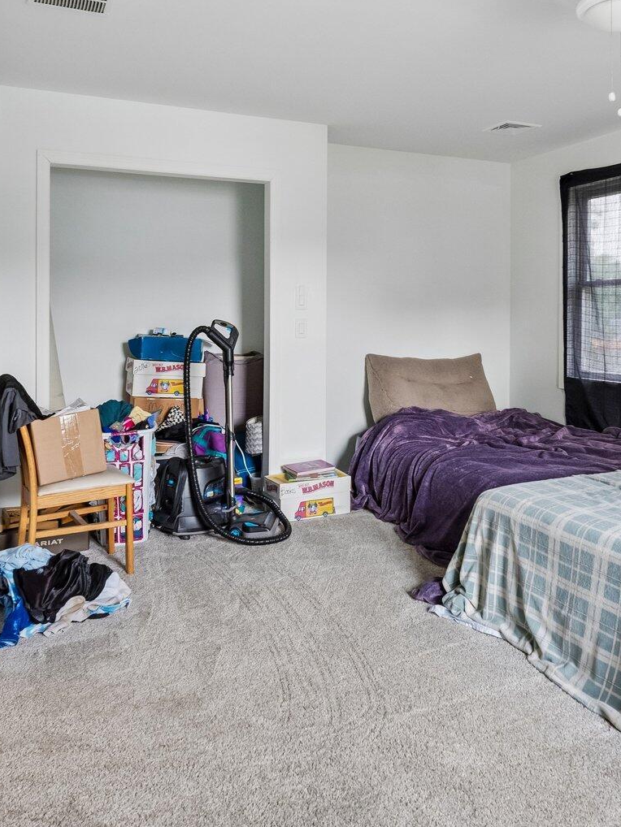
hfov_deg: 47.8
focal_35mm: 29
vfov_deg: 61.3
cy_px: 342
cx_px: 393
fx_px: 693
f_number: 7.1
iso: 1000
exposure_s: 1/10
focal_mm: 15
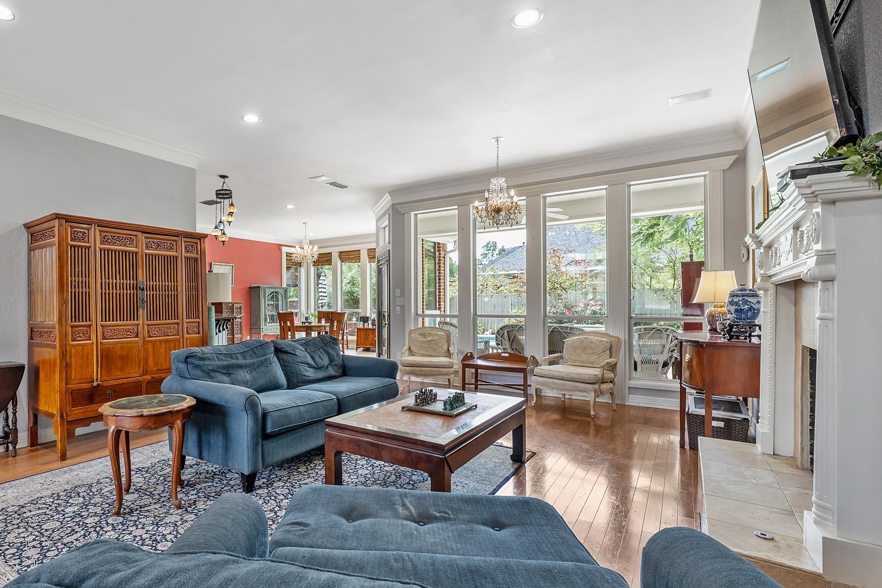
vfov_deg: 64.5
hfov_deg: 85.5
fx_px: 466
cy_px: 308
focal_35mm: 19
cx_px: 341
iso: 800
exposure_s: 1/20
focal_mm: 13
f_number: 8
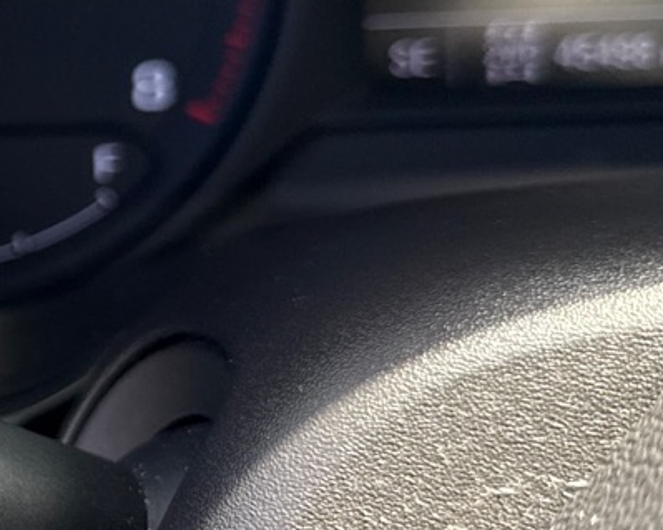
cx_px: -331
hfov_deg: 18.2
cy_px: 218
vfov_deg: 16.3
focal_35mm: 94
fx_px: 1844
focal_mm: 6.76
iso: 100
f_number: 1.78
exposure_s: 1/302
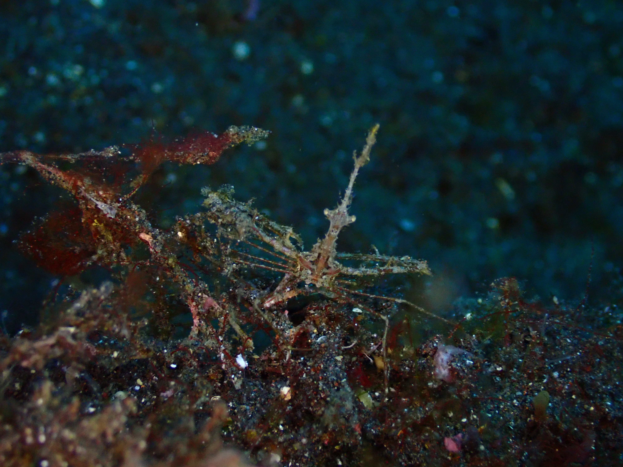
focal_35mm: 82
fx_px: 1476
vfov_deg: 18.0
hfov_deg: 23.8
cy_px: 234
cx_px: 312
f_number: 13
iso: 800
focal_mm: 14.62
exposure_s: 1/80
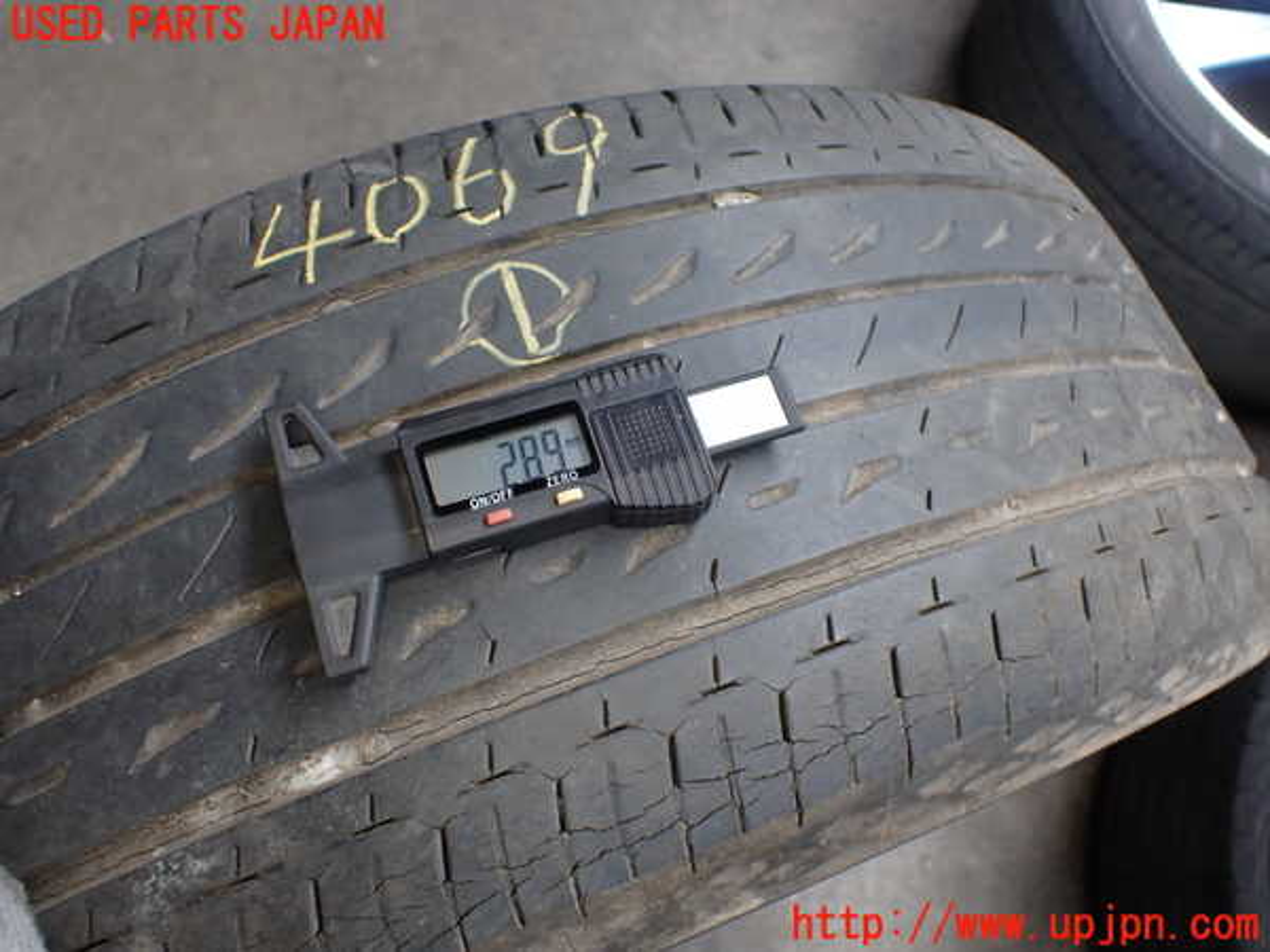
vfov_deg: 46.8
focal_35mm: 30
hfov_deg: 60.0
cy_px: 476
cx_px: 635
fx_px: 1101
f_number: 2.3
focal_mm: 5.4
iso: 200
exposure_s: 1/125
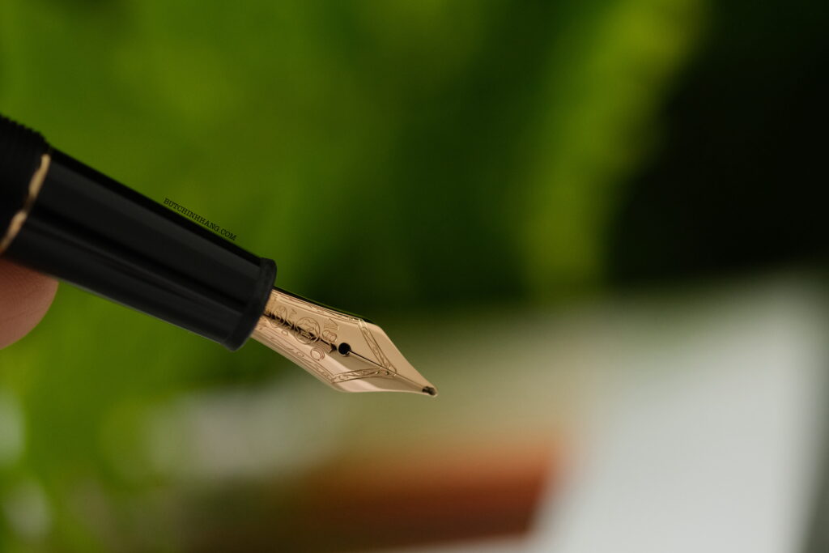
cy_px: 276
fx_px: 2073
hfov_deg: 22.6
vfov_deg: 15.2
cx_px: 414
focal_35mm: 90
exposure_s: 1/1250
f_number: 2.8
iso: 1600
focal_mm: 60
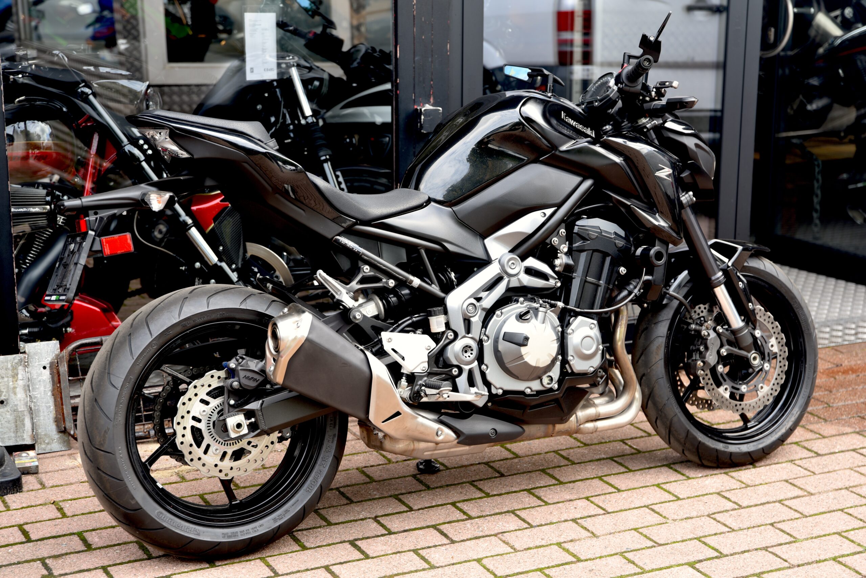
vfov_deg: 21.9
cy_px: 289
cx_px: 433
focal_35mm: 62
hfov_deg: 32.4
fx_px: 1492
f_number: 4
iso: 100
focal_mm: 62
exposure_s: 1/60
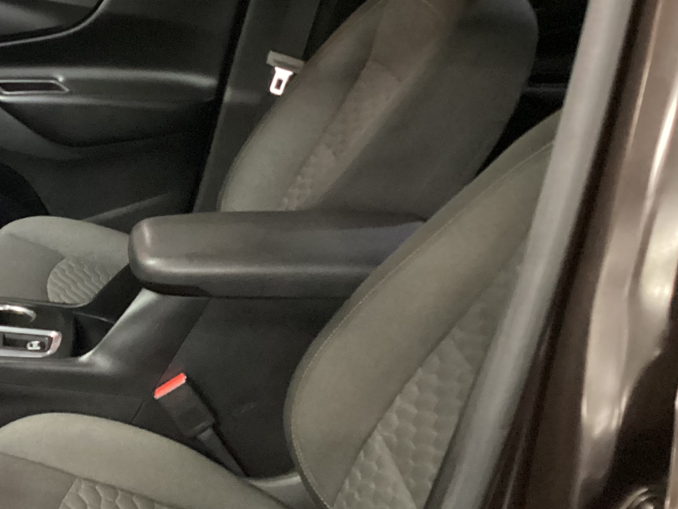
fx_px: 1254
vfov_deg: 22.9
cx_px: 3
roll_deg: +0.1
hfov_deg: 28.4
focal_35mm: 64
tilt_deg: -25.5
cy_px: 314
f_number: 2.4
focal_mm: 3.3
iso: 800
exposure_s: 1/17
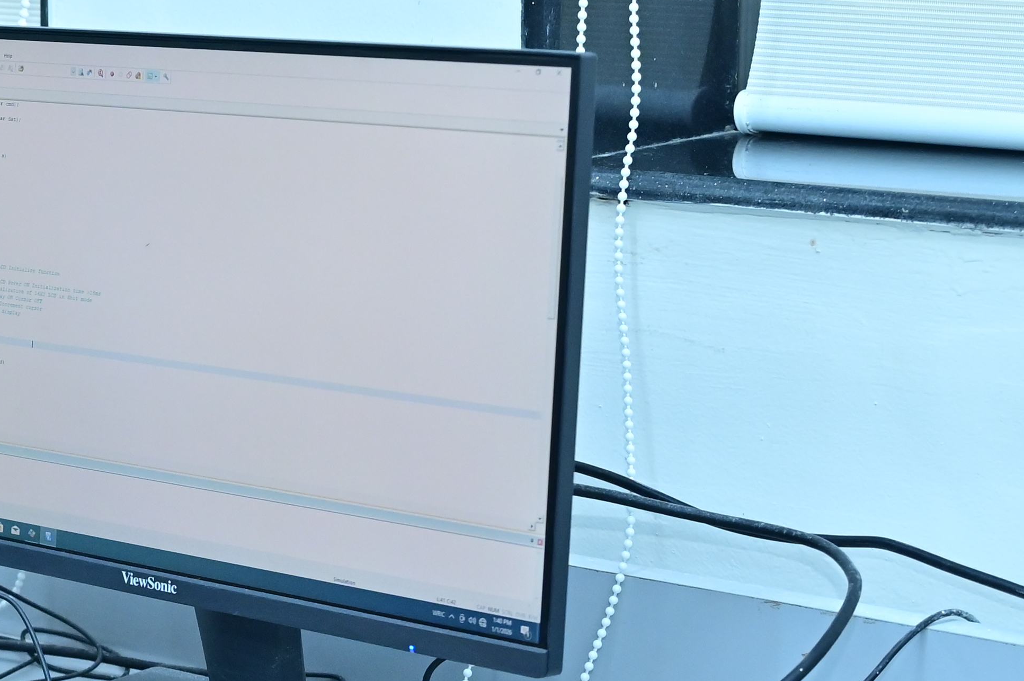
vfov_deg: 11.2
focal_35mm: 122
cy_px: 508
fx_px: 3468
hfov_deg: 15.9
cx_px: -302
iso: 1600
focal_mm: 39
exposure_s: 1/200
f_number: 4
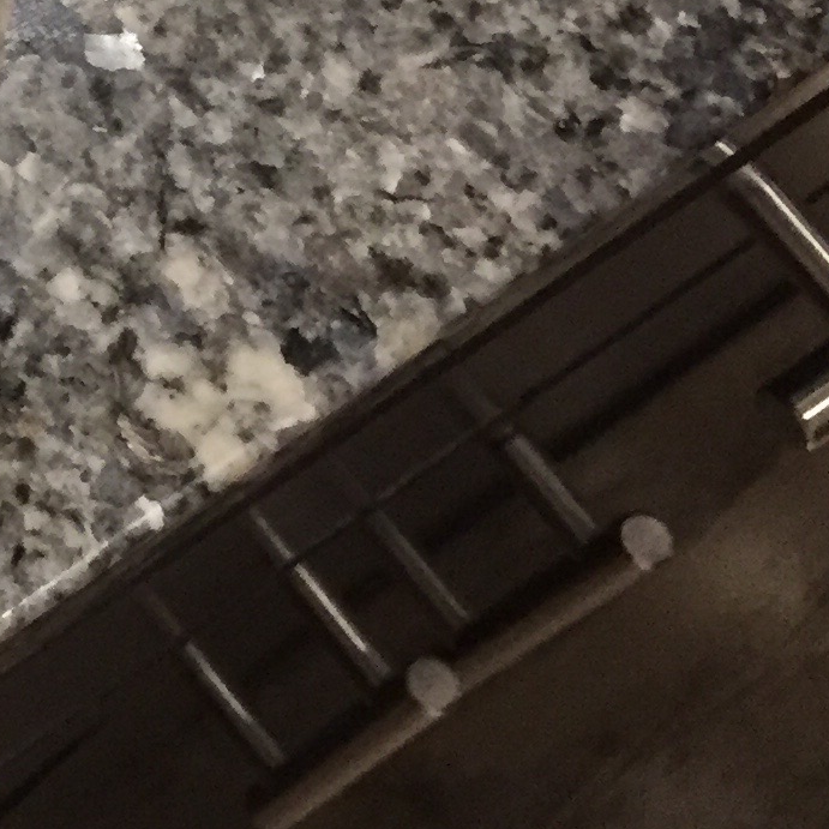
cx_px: -930
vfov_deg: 13.6
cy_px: -422
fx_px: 3278
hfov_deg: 12.4
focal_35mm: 121
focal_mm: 4.15
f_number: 2.2
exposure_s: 1/30
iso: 200
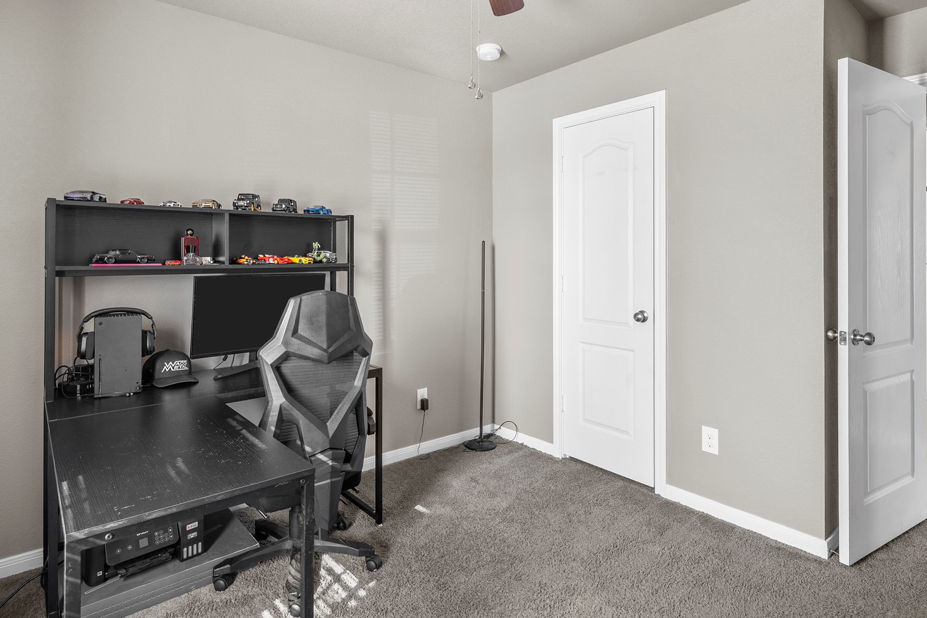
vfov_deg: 59.2
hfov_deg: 81.2
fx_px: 541
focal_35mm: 21
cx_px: 448
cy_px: 259
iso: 160
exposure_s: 2
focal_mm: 16
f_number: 8
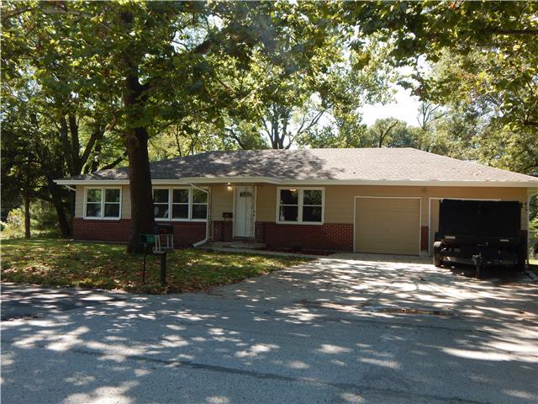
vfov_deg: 37.7
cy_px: 202
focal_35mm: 38
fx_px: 591
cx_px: 269
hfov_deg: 49.0
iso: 125
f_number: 3.4
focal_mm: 6.8
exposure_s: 1/250
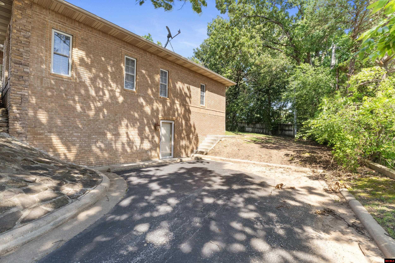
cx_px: 198
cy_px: 132
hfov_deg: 95.5
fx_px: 179
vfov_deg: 72.6
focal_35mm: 16
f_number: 9
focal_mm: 10.9
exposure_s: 1/30
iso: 200
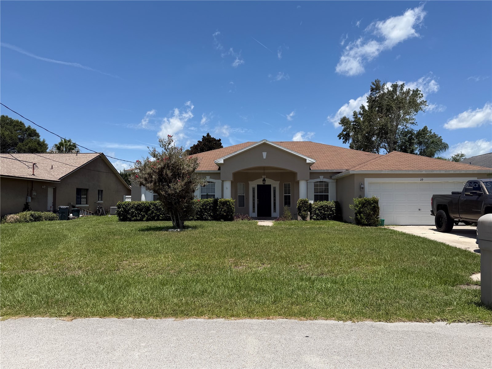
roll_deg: +0.7
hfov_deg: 71.6
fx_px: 341
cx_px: 246
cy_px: 184
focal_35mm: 24
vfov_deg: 56.8
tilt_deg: +2.0
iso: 80
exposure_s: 1/6173
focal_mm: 6.76
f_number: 1.78
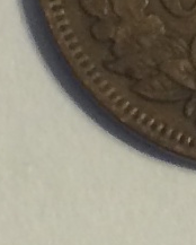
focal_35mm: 81
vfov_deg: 21.6
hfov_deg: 18.0
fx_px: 587
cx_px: 239
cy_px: -60
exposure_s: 1/30
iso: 100
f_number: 2.2
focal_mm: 4.12
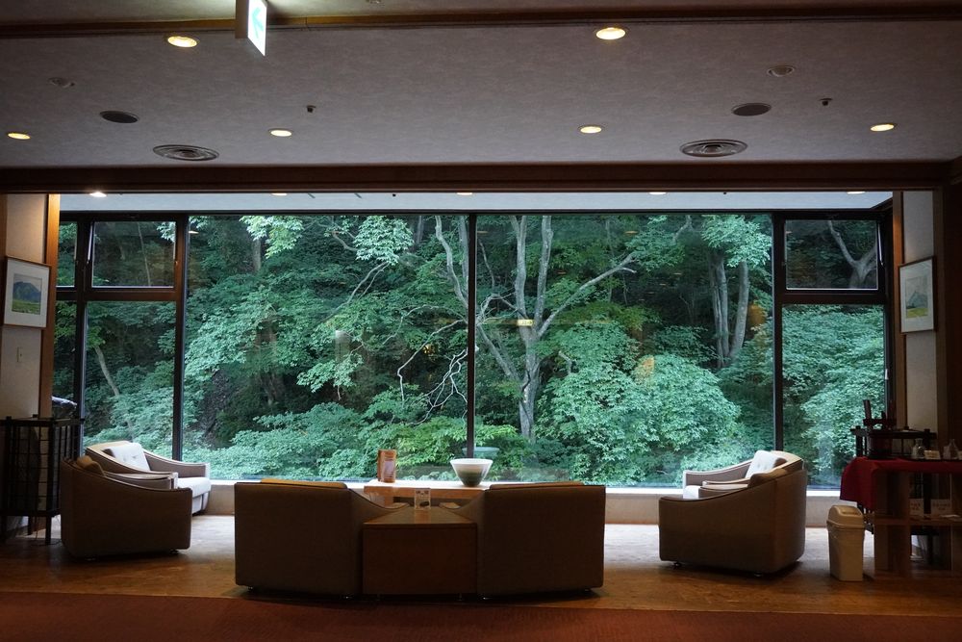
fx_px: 842
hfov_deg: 59.5
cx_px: 481
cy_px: 321
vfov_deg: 41.7
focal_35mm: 32
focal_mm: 21
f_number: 4
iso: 6400
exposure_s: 1/160
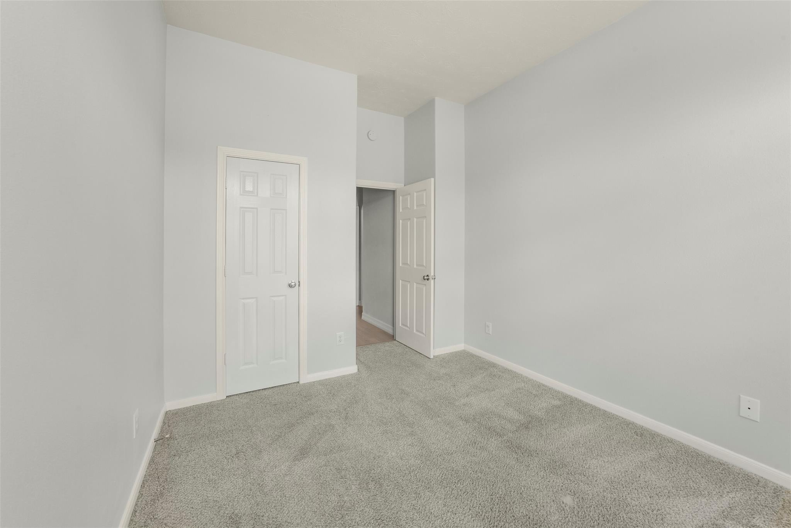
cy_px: 264
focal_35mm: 14
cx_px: 396
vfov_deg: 81.2
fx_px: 308
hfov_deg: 104.2
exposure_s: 1/5
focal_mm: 14
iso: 500
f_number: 11
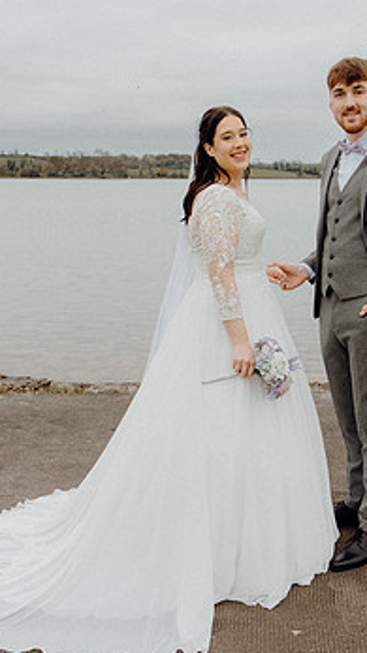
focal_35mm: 42
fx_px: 727
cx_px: 250
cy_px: 332
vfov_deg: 48.4
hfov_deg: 28.1
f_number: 3.5
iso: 250
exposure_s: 1/200
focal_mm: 24
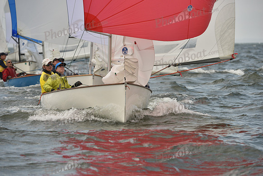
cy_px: 88
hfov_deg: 7.6
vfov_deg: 5.1
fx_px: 1973
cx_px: 132
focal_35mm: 270
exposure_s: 1/1600
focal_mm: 270
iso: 320
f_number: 6.3
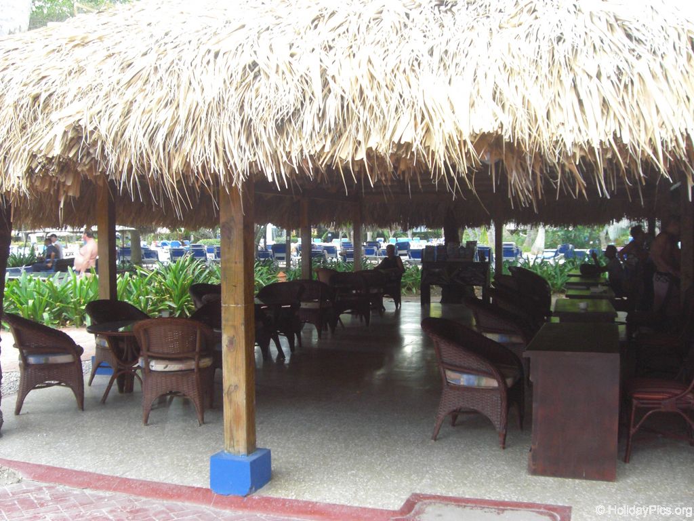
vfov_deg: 37.7
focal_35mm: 38
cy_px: 260
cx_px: 347
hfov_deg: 49.0
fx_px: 762
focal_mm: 6.2
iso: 200
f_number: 2.7
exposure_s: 1/125
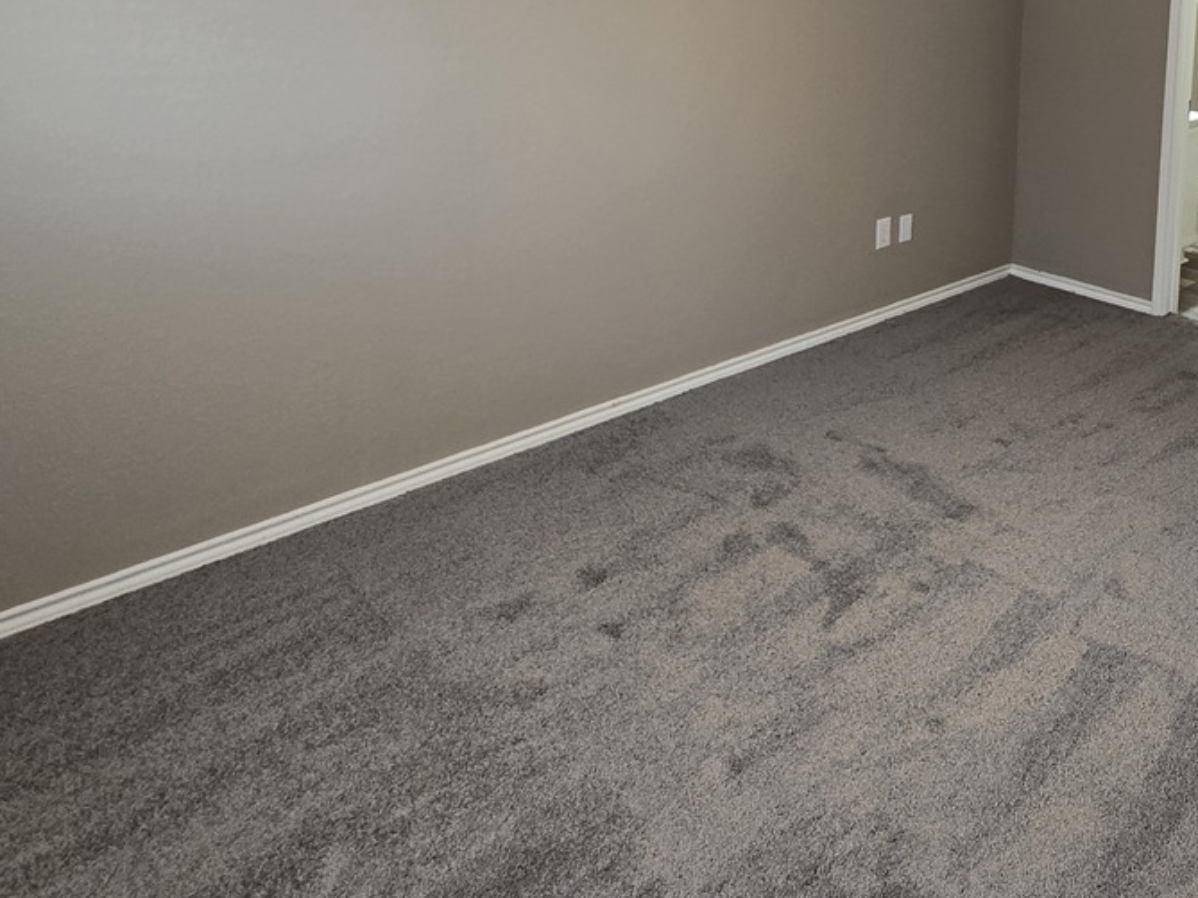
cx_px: 953
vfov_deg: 43.7
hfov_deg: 58.7
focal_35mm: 28
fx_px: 969
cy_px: 34
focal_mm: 2.2
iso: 160
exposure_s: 1/60
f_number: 2.2
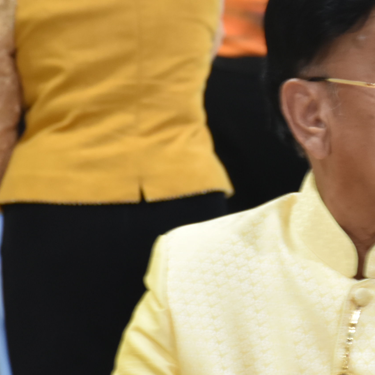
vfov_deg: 4.3
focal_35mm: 407
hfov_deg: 4.3
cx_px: 383
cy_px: 139
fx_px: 4988
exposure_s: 1/25
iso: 800
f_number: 5.3
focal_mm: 90
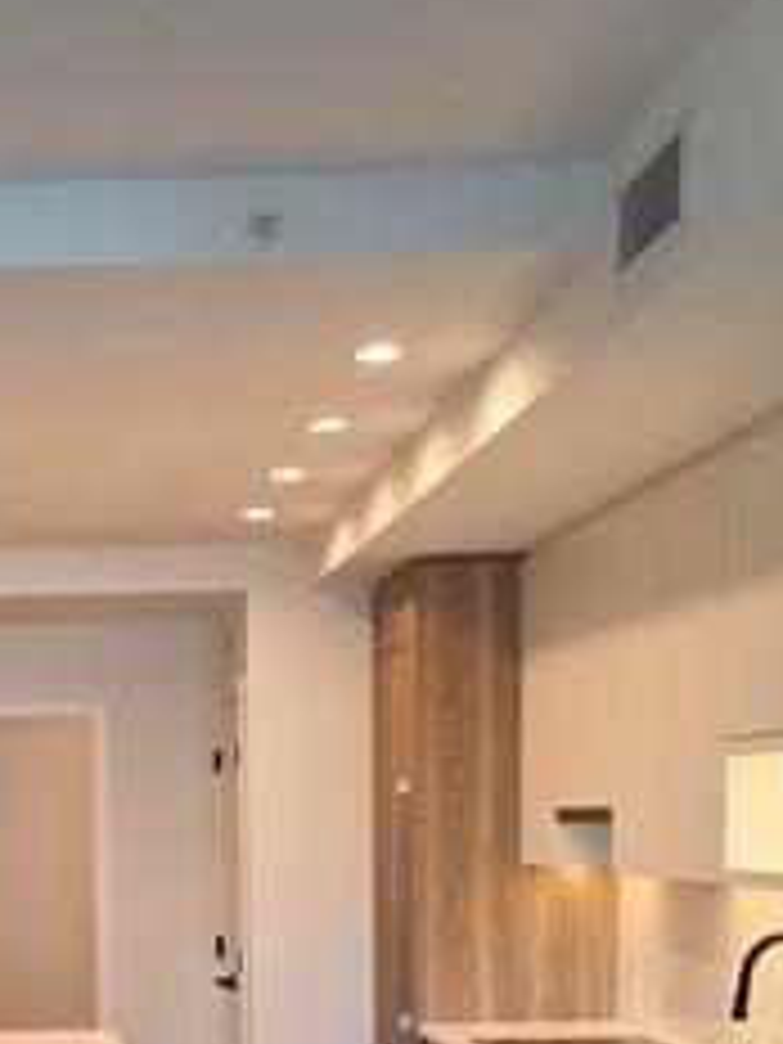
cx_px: 4
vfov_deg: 28.2
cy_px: 961
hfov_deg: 21.5
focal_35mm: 66
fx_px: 1991
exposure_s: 1/120
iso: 80
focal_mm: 6.5
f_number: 1.4
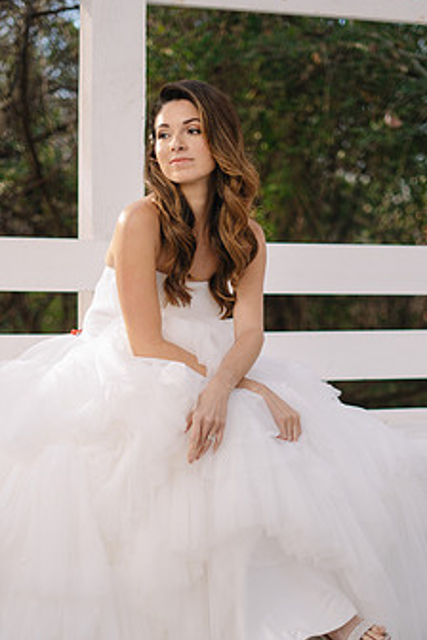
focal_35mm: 67
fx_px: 1192
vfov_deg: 29.9
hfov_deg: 20.3
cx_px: 225
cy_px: 417
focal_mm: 50
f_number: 2
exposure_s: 1/200
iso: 64
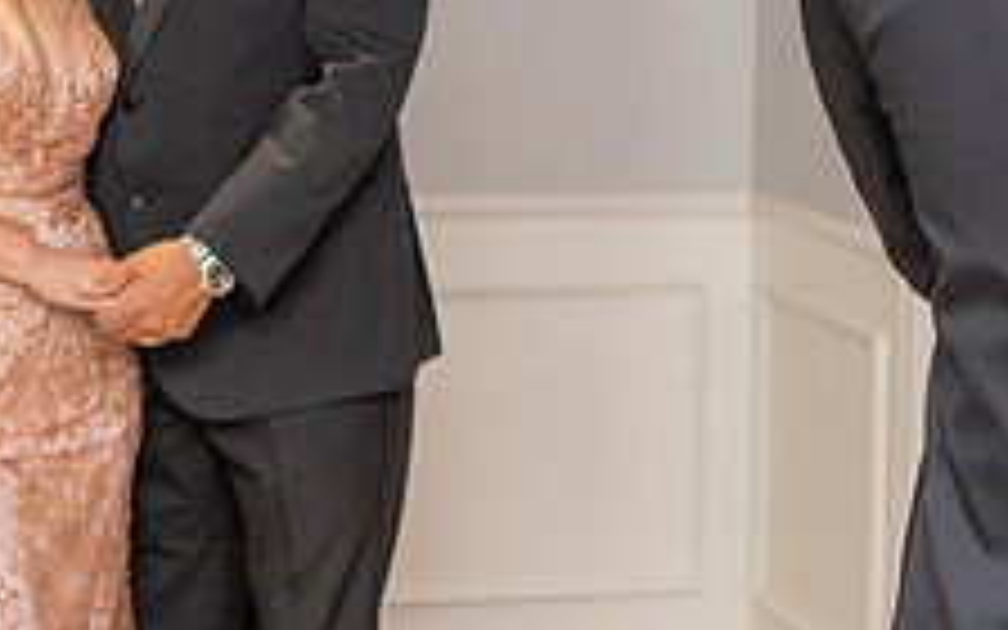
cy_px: 103
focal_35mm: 116
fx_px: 3187
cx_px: 690
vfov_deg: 11.2
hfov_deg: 17.9
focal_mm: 25
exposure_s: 1/160
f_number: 4
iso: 640
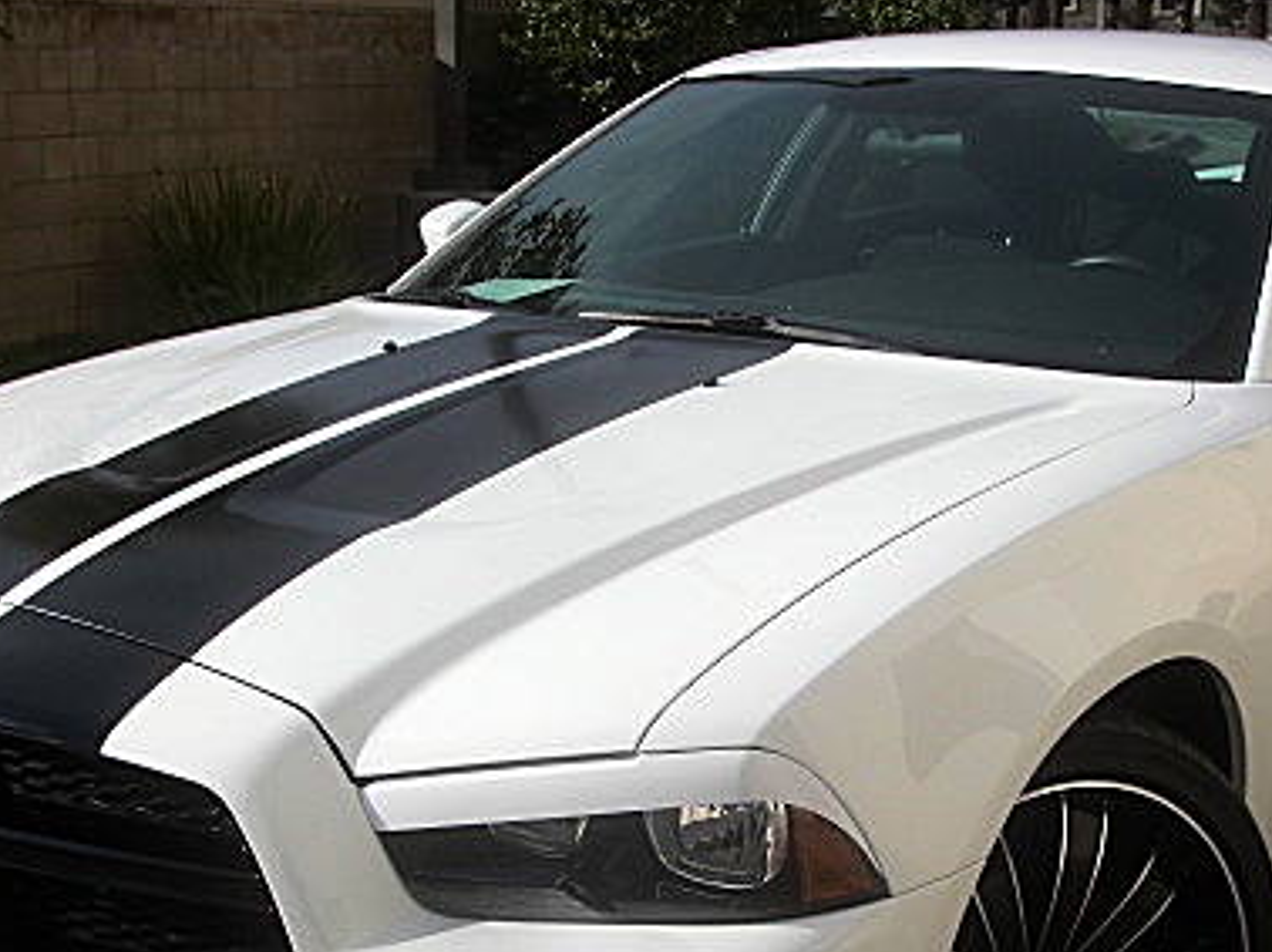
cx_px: 767
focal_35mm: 61
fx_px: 2240
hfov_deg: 31.6
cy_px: 737
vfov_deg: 23.7
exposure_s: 1/125
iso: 50
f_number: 7.9
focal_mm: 6.3
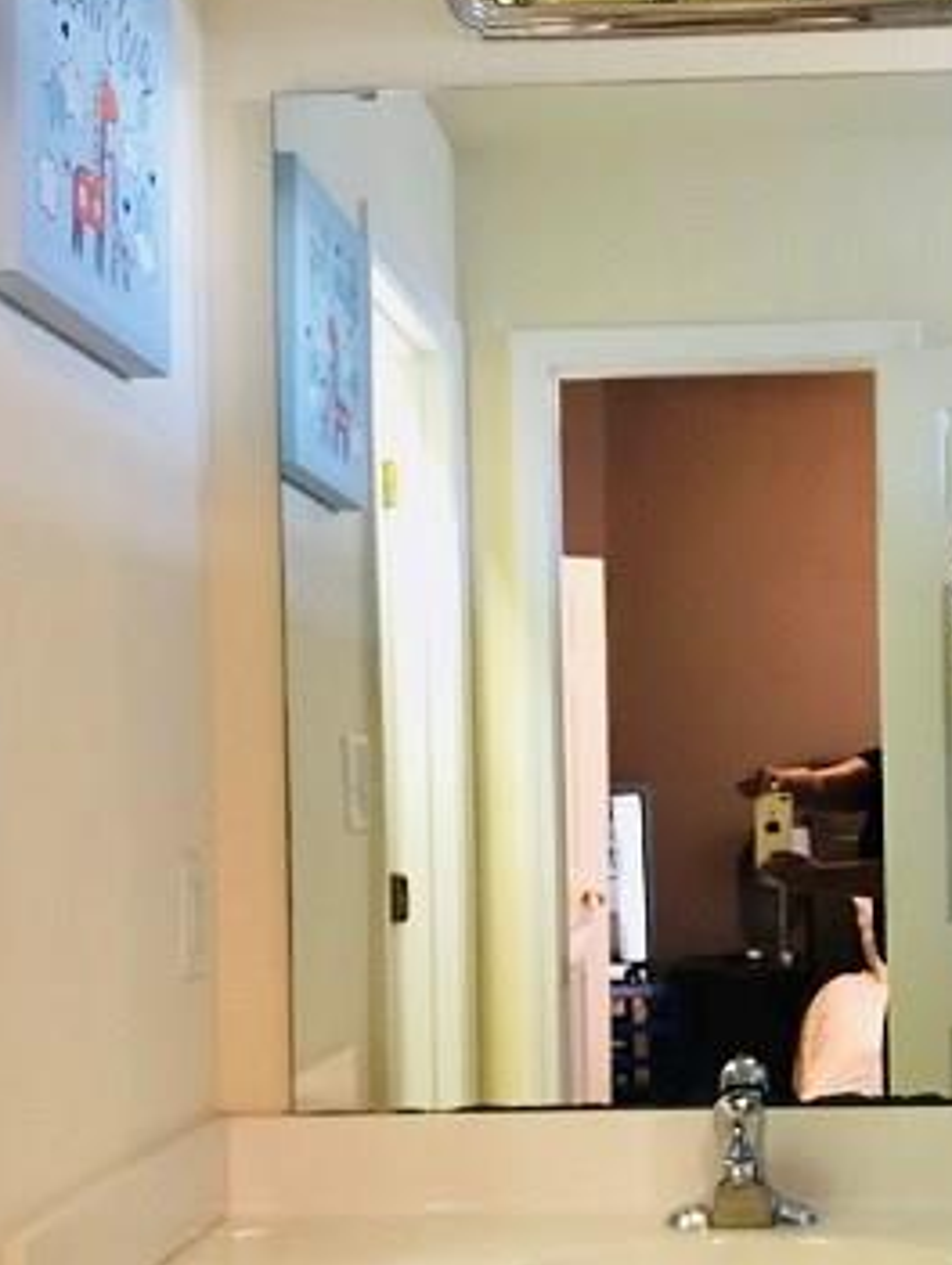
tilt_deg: +1.2
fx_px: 1867
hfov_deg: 28.2
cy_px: 811
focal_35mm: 51
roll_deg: +0.9
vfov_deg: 37.2
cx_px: 714
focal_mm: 3.99
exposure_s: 1/7
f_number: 1.8
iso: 80
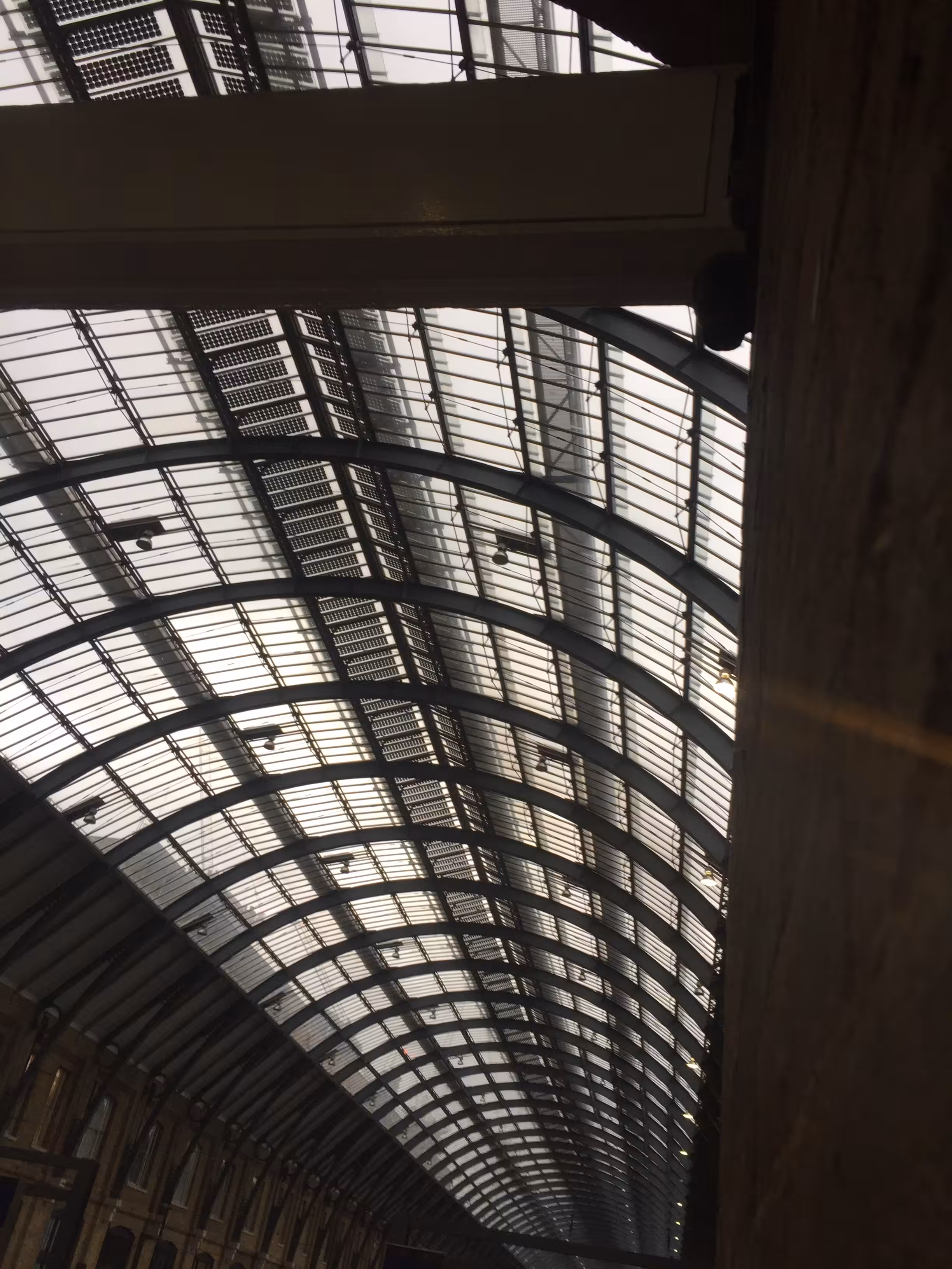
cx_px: 476
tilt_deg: +32.2
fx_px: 1063
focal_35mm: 29
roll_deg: -9.5
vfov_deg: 61.7
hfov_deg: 48.2
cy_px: 634
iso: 32
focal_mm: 4.15
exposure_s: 1/100
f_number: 2.2
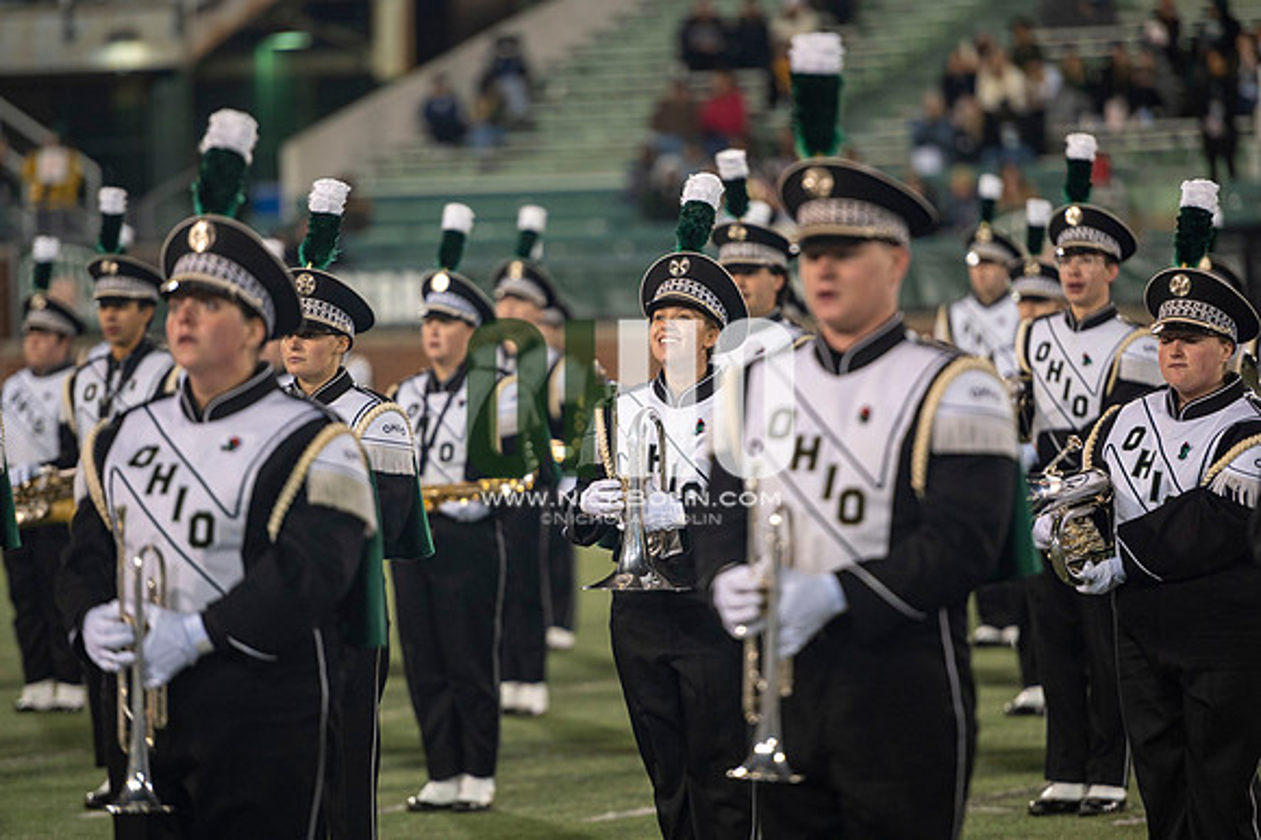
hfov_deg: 10.3
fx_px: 7001
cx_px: 630
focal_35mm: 200
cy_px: 420
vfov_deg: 6.9
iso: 1000
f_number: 2.8
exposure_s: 1/500
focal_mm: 200
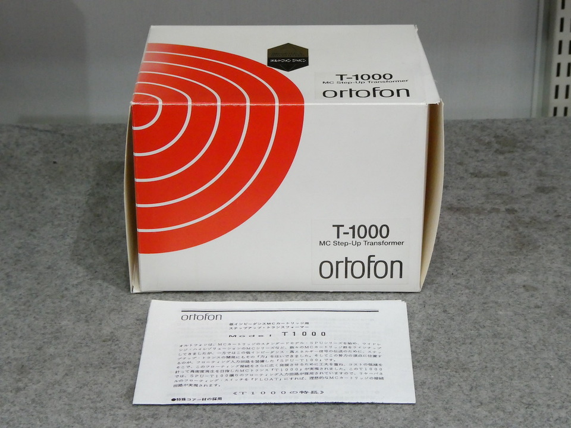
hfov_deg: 21.8
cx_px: 286
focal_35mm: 90
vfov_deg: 16.4
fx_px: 1485
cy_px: 214
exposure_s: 1/80
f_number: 5.6
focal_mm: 16.1
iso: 1000
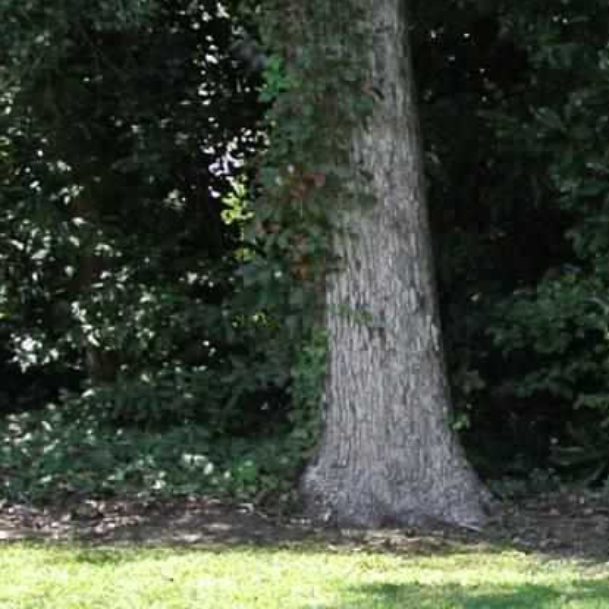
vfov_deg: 15.9
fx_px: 2130
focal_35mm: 107
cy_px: 650
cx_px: 1793
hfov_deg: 11.0
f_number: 3.5
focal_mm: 6.7
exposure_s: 1/200
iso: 100
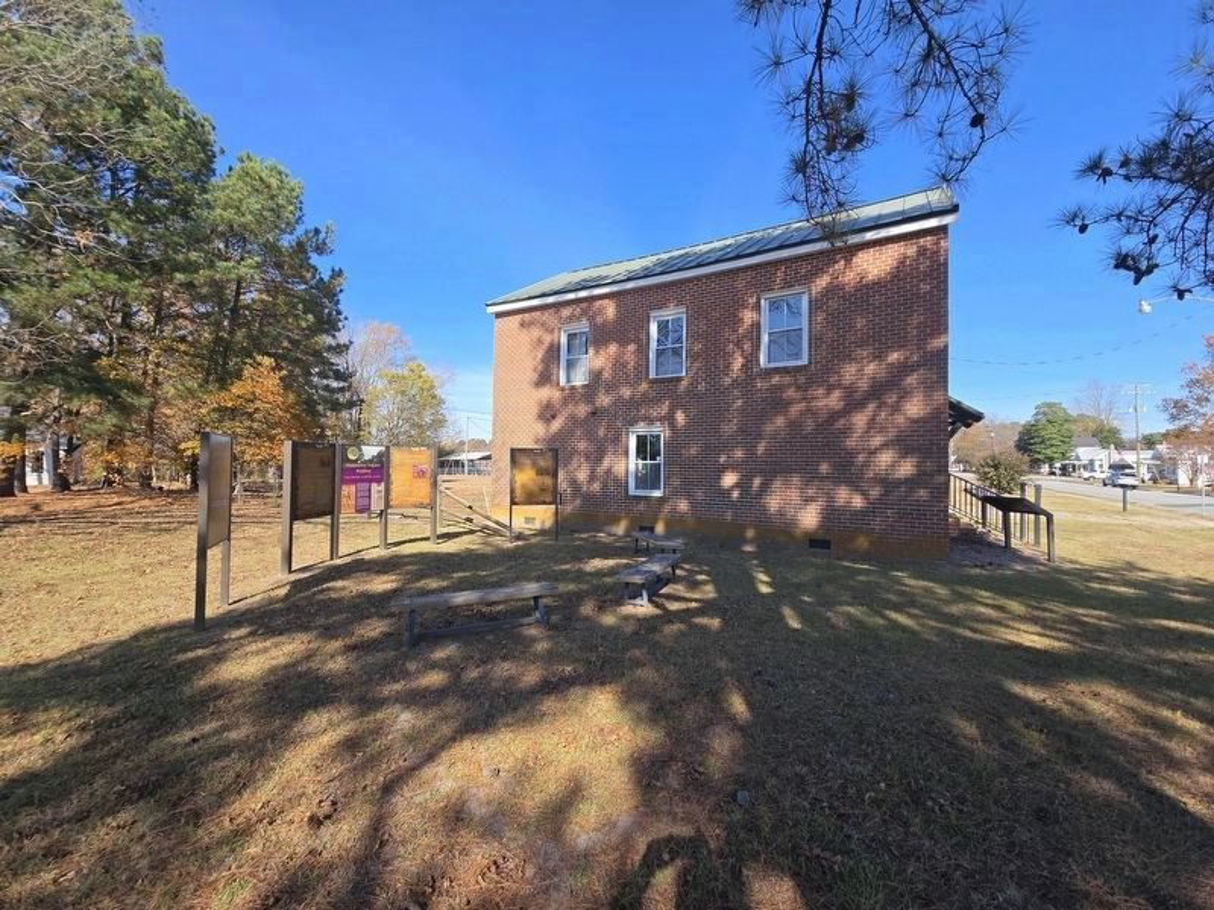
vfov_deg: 89.9
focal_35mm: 13
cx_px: 607
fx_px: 456
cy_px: 455
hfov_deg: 106.2
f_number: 2.2
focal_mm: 2.2
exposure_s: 1/1117
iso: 50
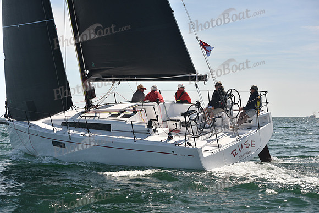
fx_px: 620
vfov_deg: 19.5
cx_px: 160
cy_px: 106
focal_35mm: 70
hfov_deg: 28.8
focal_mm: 70
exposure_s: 1/640
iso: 250
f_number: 6.3
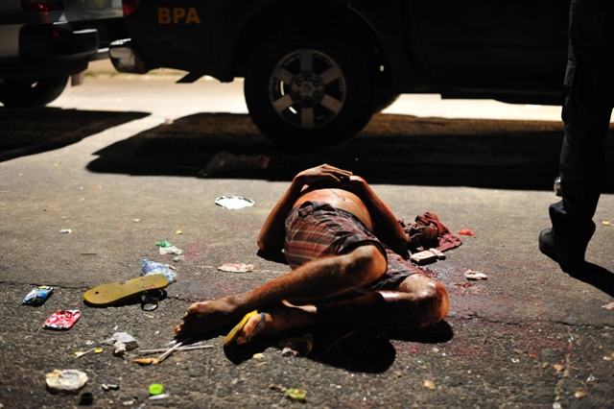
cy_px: 204
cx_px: 307
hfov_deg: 39.6
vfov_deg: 27.0
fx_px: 852
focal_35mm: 50
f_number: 2.2
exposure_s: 1/20
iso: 2000
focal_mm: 50
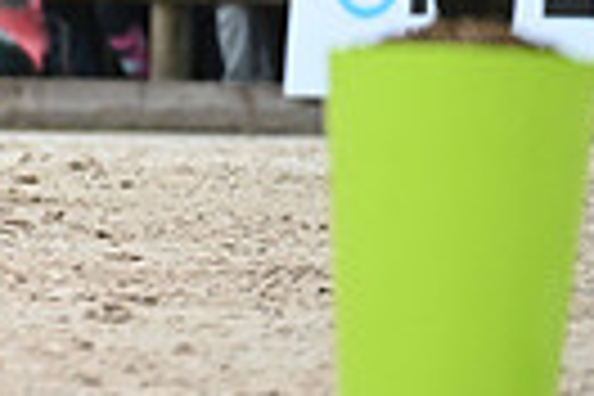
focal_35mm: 1761
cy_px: -344
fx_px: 29054
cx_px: -670
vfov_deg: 0.8
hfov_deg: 1.2
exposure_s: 1/1250
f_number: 4.5
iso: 2200
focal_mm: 400
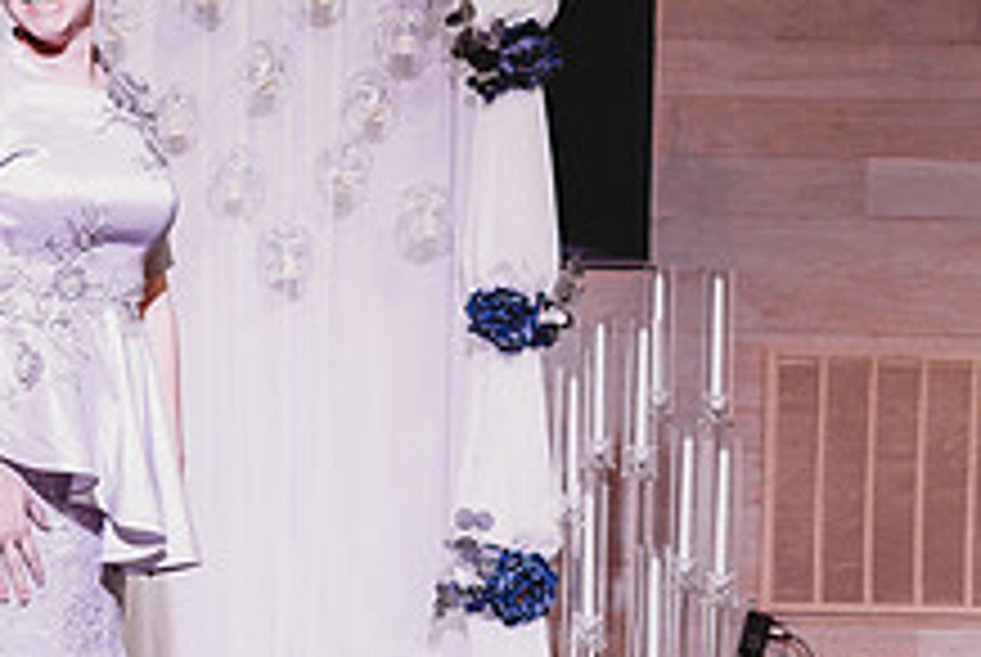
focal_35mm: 66
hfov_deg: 29.1
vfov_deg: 20.6
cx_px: 70
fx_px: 1801
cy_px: 223
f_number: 2.2
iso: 400
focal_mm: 24
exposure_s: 1/125
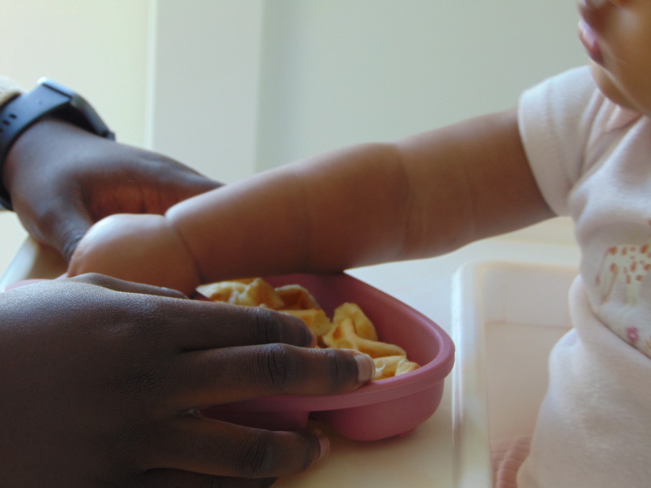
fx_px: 2031
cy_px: 244
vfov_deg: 13.7
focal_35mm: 108
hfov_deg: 18.2
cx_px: 326
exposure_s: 1/30
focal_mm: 19.4
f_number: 3.9
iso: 80
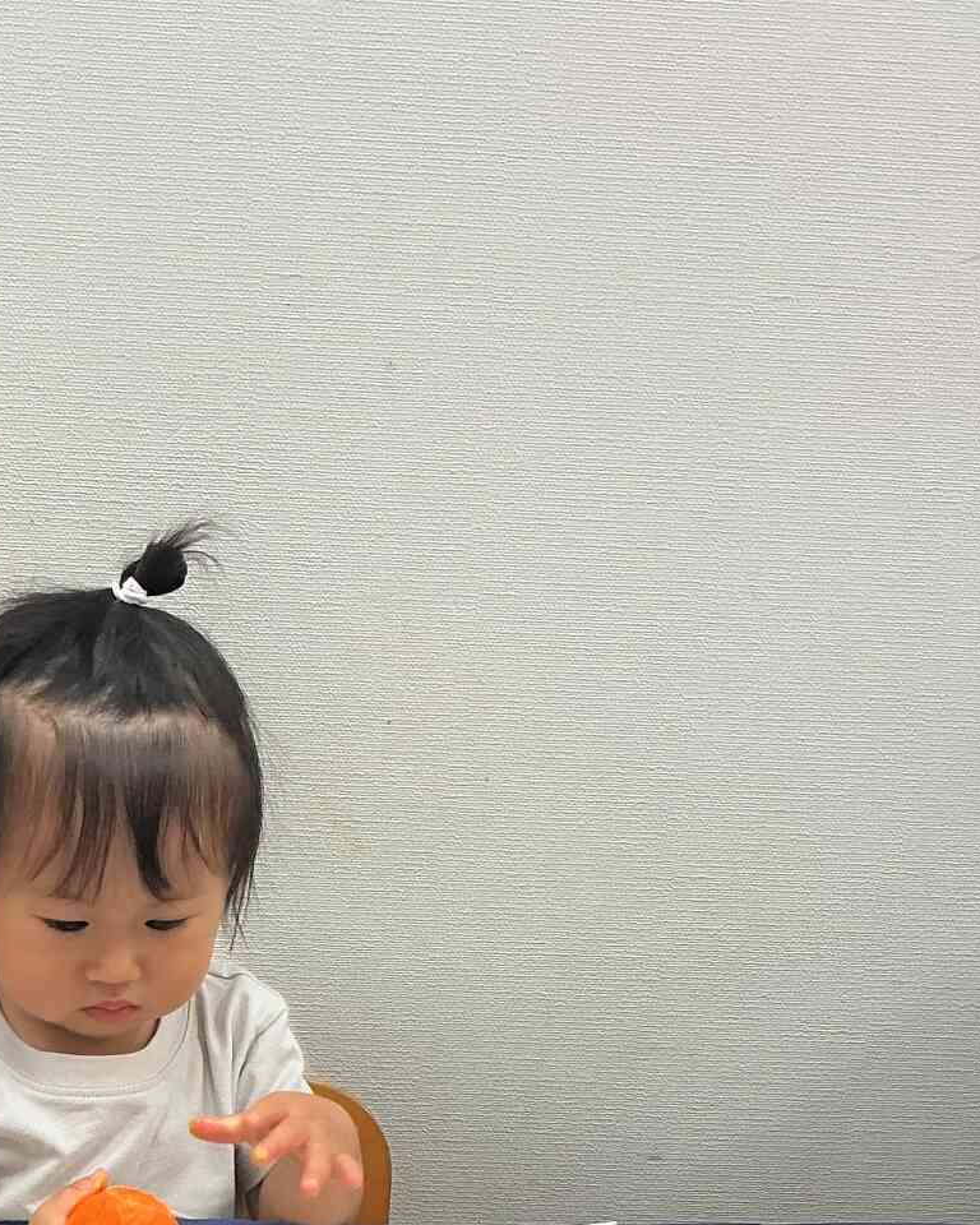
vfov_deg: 30.5
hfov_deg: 25.3
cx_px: 185
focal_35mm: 59
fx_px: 2139
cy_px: 1113
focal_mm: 3
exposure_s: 1/120
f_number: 1.8
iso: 32
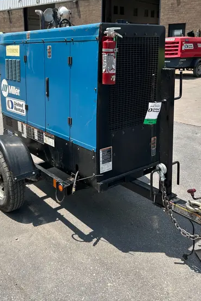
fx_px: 302
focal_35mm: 36
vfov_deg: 52.7
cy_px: 116
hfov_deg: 36.8
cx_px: 88
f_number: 1.5
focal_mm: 5.7
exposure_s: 1/3704
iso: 50
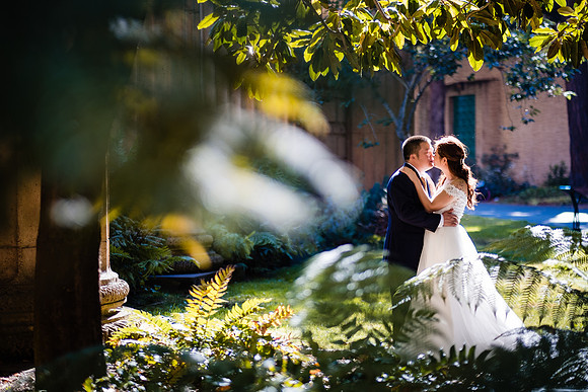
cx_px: 294
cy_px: 196
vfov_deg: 16.3
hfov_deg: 24.2
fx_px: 1372
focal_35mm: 84
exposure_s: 1/800
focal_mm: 56
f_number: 1.2
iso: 160
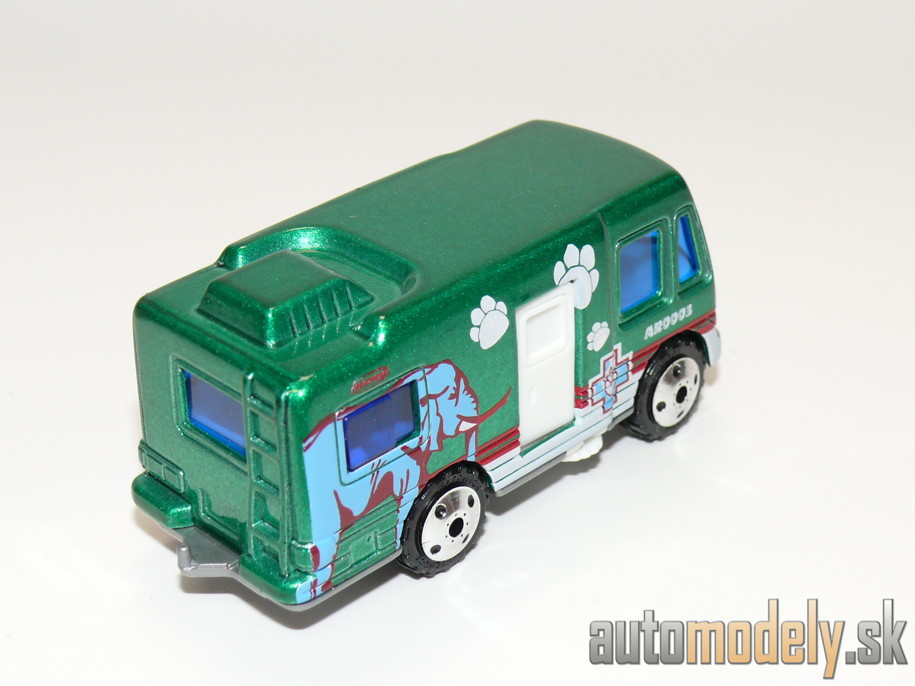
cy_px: 343
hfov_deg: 26.3
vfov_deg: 19.9
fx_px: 1956
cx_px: 458
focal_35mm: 74
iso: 100
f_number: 4
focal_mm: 11.1
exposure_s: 1/30
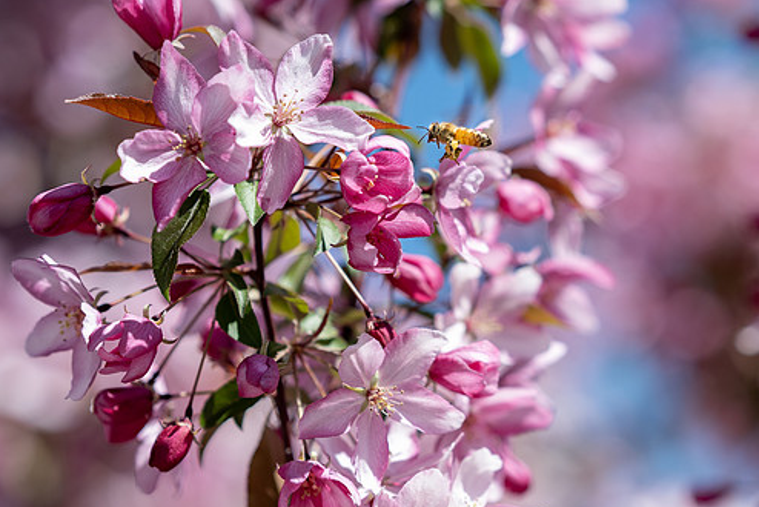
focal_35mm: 176
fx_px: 3713
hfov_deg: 11.6
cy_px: 278
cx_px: 635
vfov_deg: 7.8
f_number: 3.2
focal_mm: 85
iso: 31
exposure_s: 1/800
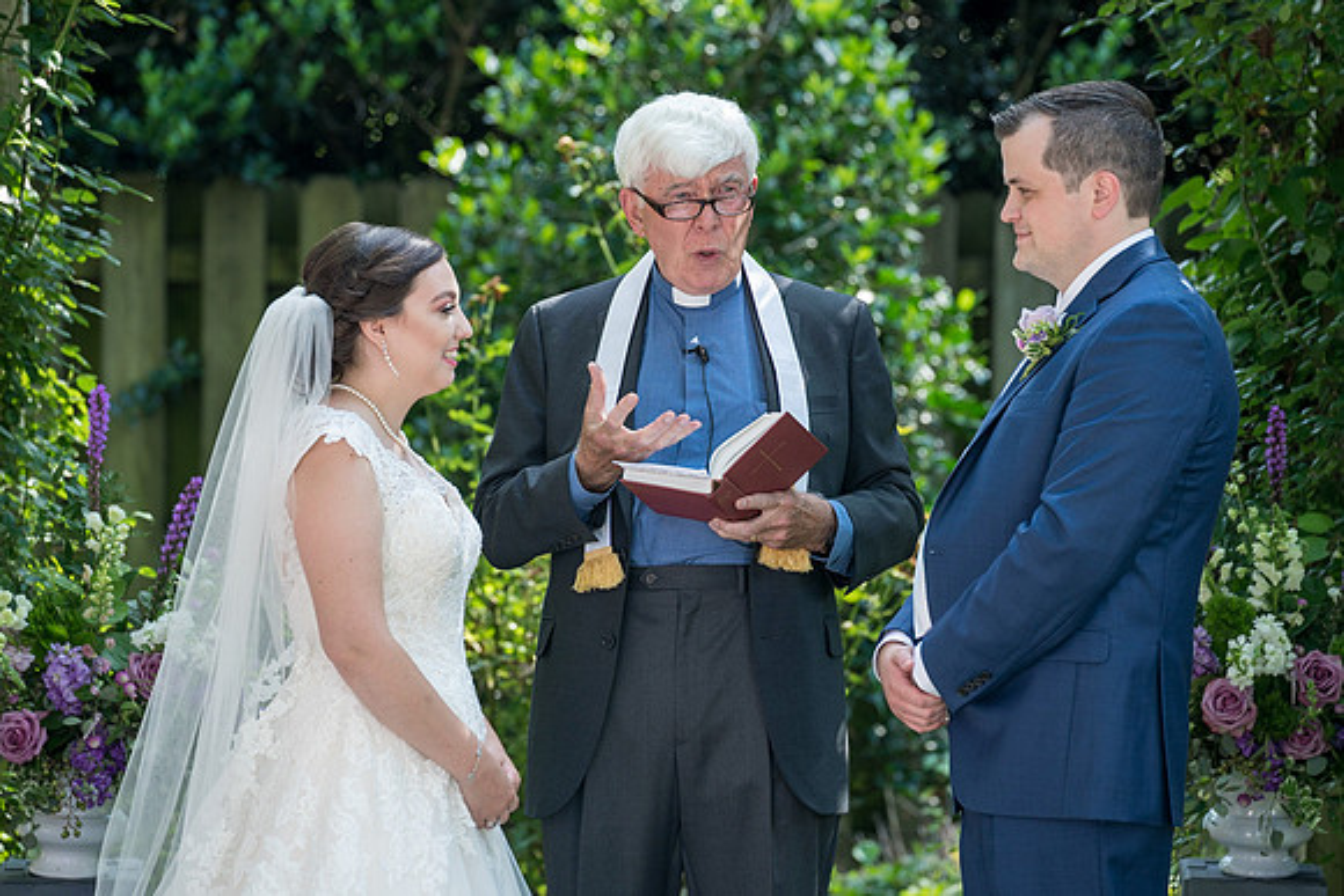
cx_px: 636
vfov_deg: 6.7
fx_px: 7650
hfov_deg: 10.0
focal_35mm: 205
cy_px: 449
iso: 200
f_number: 4.5
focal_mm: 192
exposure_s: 1/200
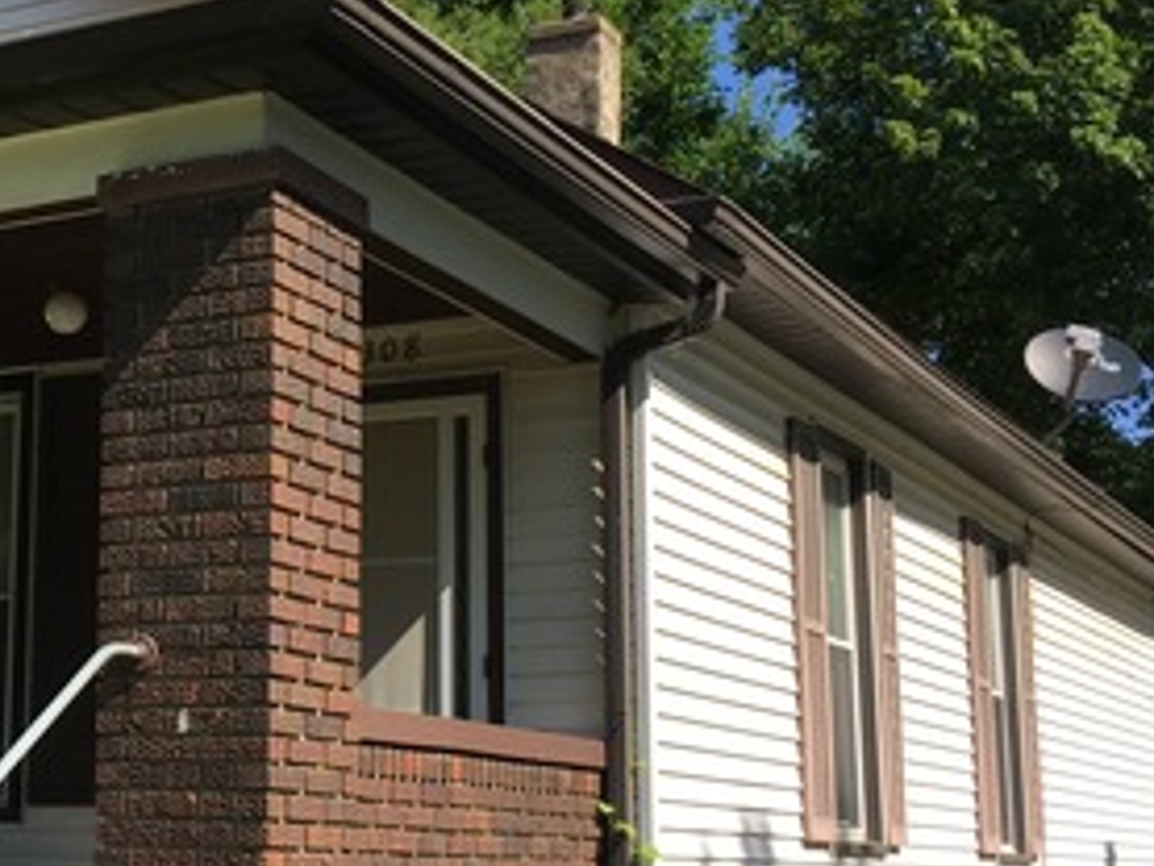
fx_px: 2235
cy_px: 512
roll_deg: -1.5
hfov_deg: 27.6
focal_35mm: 67
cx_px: 62
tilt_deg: +9.1
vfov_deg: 21.9
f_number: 2.2
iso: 25
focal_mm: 4.15
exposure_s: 1/950
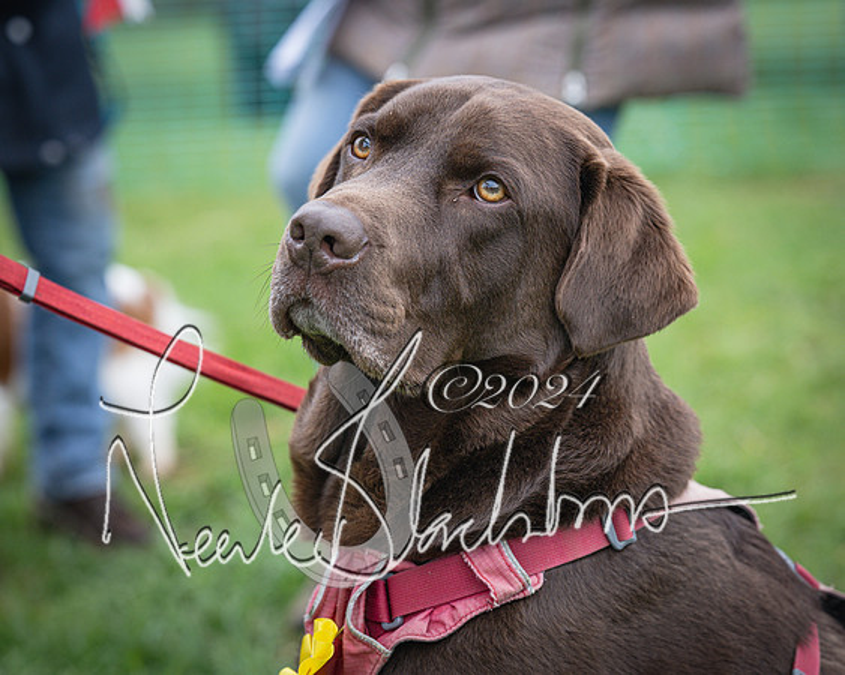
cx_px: 458
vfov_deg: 14.6
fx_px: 2637
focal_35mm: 105
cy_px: 346
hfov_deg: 18.2
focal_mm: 82
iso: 400
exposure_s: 1/1250
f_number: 4
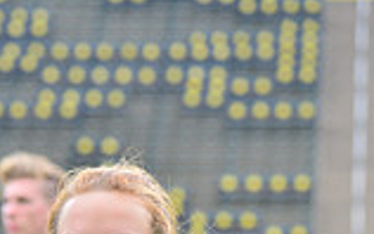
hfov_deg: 5.8
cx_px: 79
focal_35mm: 362
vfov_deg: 3.6
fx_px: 3692
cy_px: 489
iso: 640
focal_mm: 125
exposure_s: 1/320
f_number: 5.6
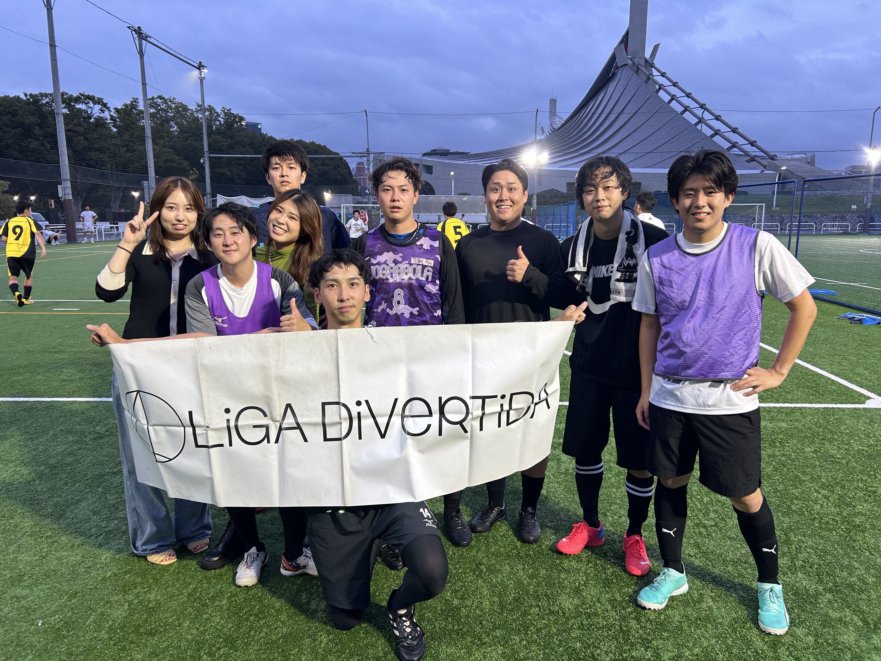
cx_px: 440
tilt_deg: -10.0
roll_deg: +0.7
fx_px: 662
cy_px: 330
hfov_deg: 67.3
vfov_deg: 53.1
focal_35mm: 26
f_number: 1.5
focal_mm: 5.7
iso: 64
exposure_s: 1/50
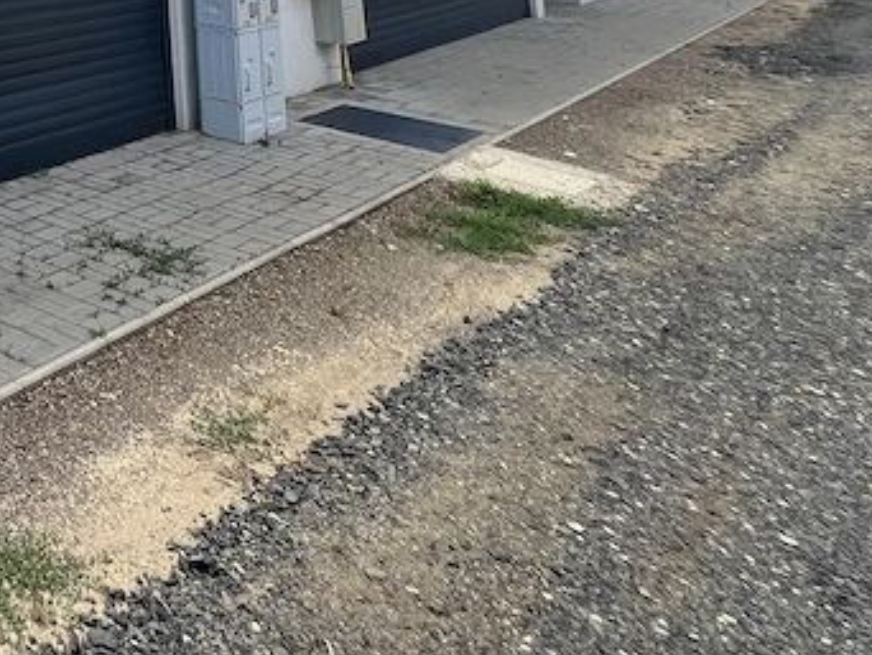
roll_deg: -0.3
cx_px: -324
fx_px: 958
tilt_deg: +7.0
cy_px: -291
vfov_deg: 27.8
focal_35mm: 38
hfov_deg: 32.6
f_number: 1.8
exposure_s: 1/763
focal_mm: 1.57
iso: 32
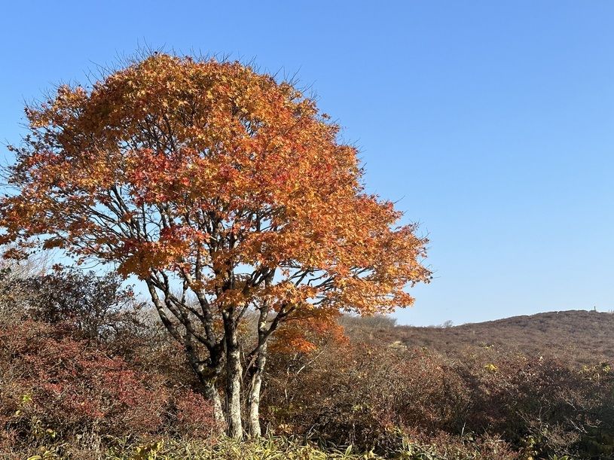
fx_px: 851
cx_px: 307
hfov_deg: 39.7
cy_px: 230
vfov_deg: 30.3
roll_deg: +0.4
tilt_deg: +9.3
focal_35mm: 48
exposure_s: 1/2597
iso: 64
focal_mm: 6.86
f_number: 1.78
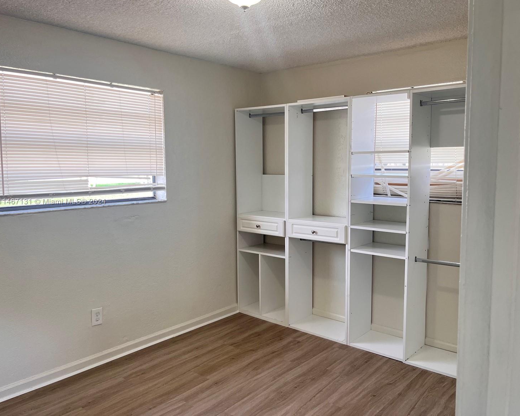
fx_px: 431
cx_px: 278
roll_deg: +0.7
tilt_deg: -5.4
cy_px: 202
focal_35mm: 28
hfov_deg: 62.1
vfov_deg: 51.5
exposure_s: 1/120
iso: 125
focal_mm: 5.1
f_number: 1.6
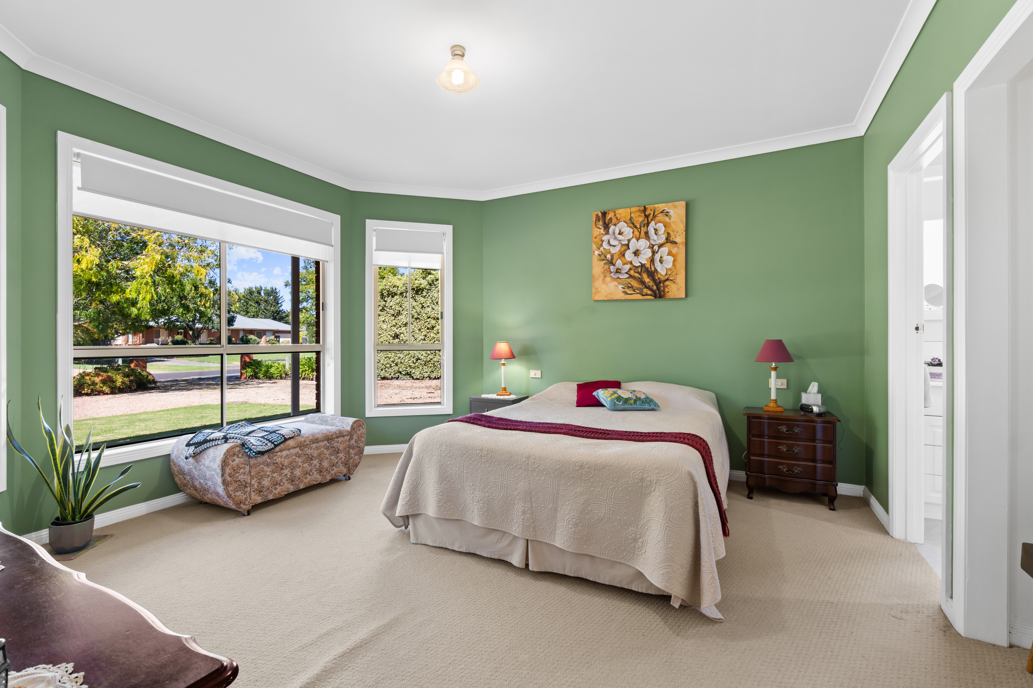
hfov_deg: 100.4
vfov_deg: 77.3
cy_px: 344
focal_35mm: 15
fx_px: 430
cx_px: 516
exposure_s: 1/1.67
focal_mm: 10
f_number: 8
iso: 200
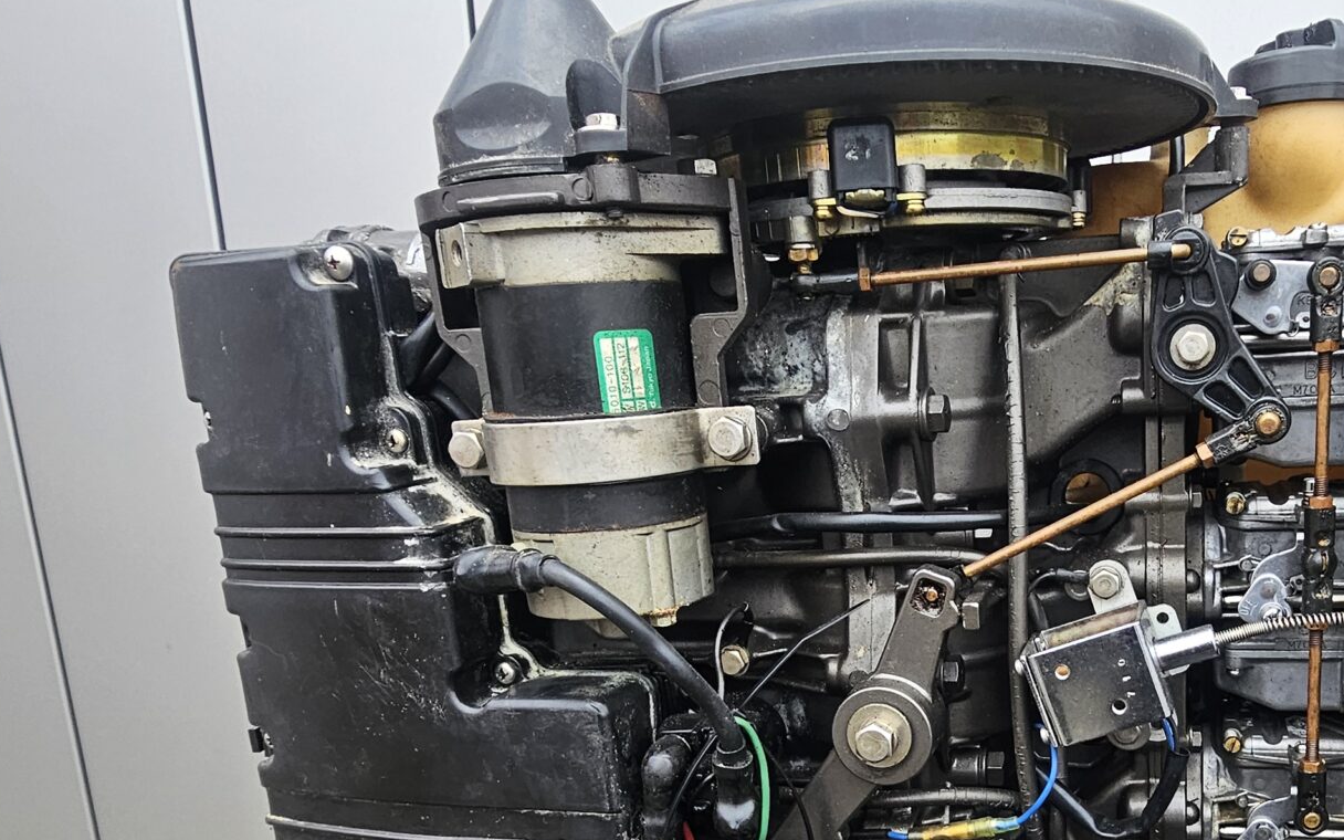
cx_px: 956
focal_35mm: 29
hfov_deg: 62.1
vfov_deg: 41.9
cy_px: 628
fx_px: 1062
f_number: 2.2
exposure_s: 1/212
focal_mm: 2.2
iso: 80
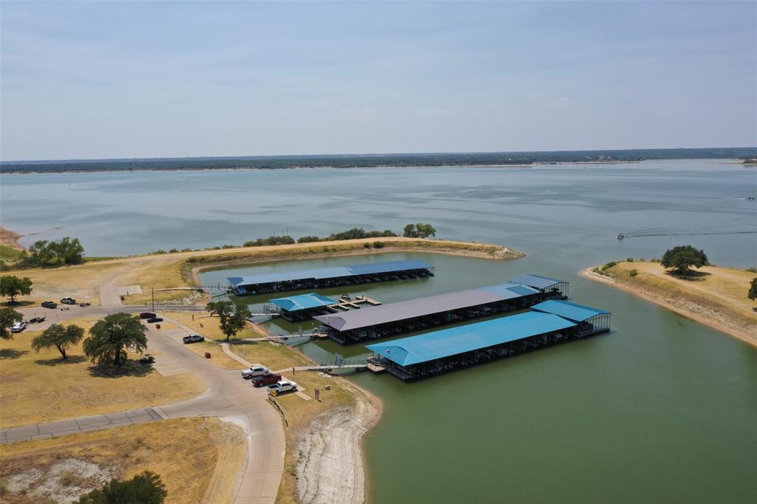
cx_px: 378
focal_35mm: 28
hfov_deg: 65.5
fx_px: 589
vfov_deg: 46.4
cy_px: 252
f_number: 11
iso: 100
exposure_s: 1/200
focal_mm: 10.26
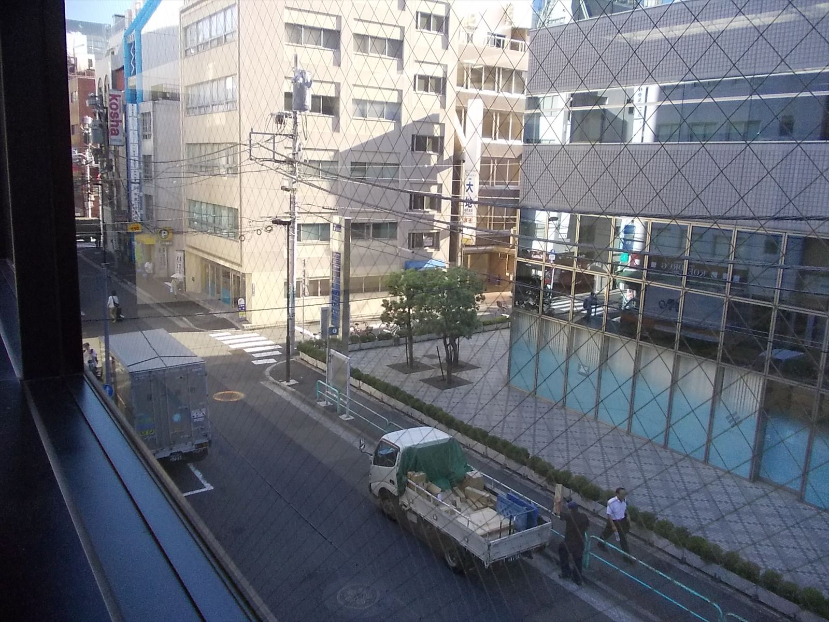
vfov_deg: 49.7
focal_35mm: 28
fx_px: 671
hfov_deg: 63.4
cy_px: 311
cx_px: 414
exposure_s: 1/125
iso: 200
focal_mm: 4
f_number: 2.7
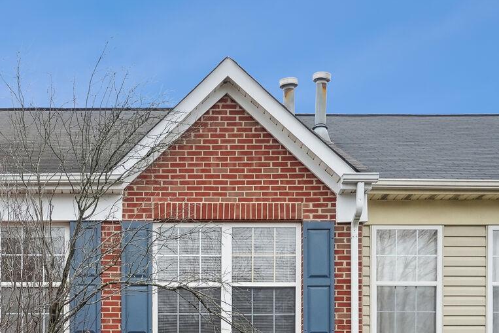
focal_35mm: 77
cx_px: 105
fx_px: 1067
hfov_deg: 25.9
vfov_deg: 17.4
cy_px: 312
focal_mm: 34
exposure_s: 1/50
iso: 640
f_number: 9
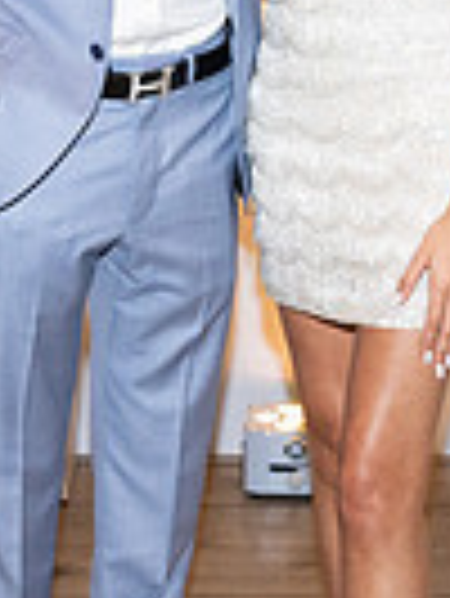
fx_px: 2561
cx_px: 281
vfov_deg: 13.1
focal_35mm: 148
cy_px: -26
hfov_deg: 10.0
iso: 1000
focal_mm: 28
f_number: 5.6
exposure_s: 1/80
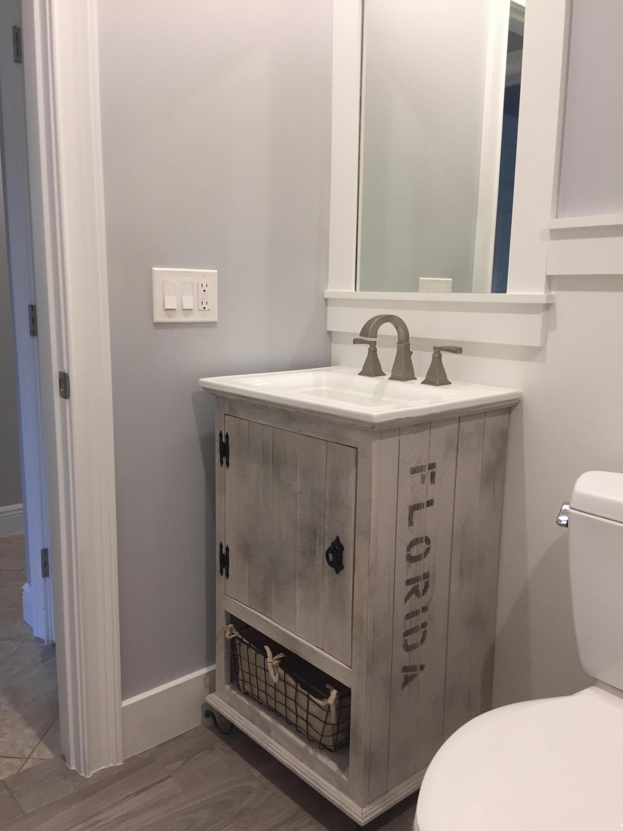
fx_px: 696
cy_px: 416
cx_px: 312
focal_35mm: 29
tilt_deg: -9.9
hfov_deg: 48.2
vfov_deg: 61.7
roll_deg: -1.0
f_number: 2.2
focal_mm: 4.15
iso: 64
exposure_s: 1/30
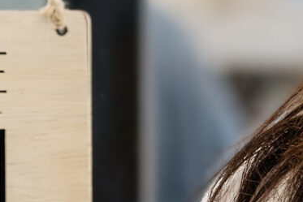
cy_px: 27
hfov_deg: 2.4
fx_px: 7283
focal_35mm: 865
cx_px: 292
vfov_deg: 1.6
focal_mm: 83.8
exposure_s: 1/120
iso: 250
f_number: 2.8
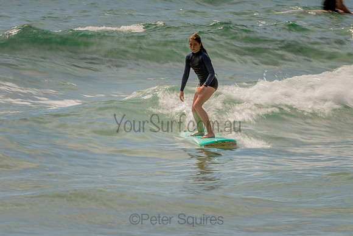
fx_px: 6012
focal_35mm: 613
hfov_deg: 3.4
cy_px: 91
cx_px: 216
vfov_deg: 2.2
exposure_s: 1/20
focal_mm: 500
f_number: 18
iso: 64
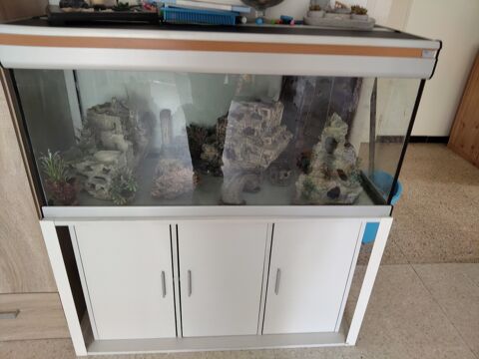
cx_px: 240
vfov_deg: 54.9
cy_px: 180
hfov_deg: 69.4
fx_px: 346
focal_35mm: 25
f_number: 1.8
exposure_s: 1/25
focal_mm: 4.15
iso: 411
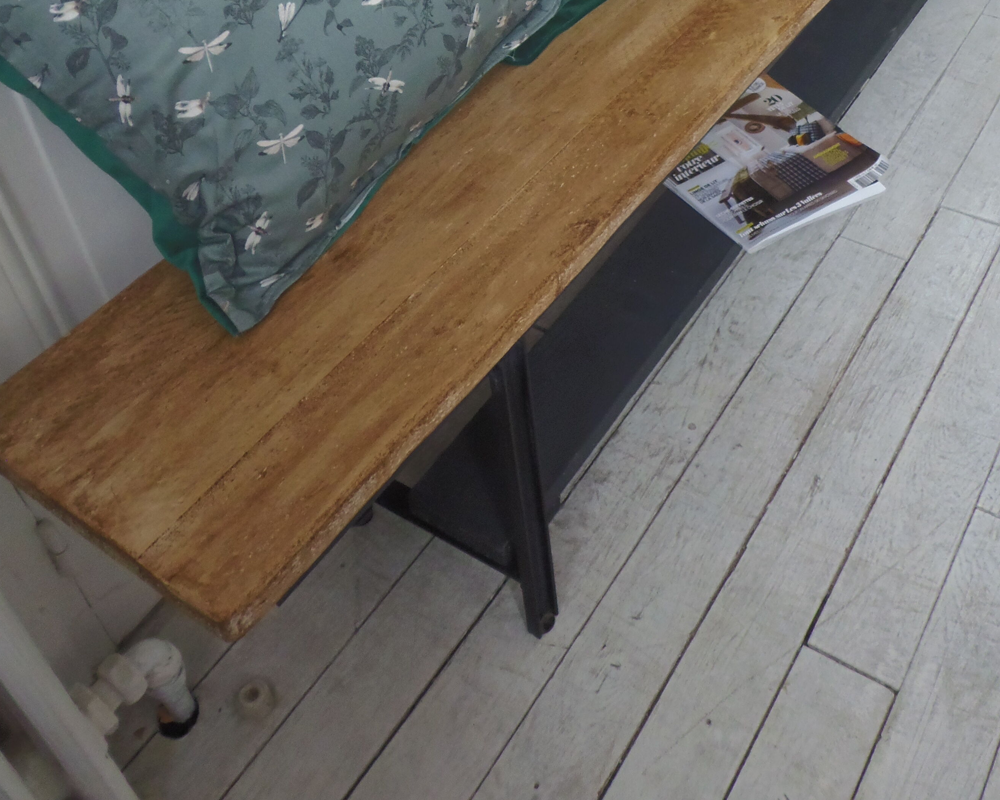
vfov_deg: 36.7
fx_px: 1125
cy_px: 78
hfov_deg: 47.7
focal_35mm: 38
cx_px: 598
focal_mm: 4.3
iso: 160
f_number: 2.9
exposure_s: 1/30
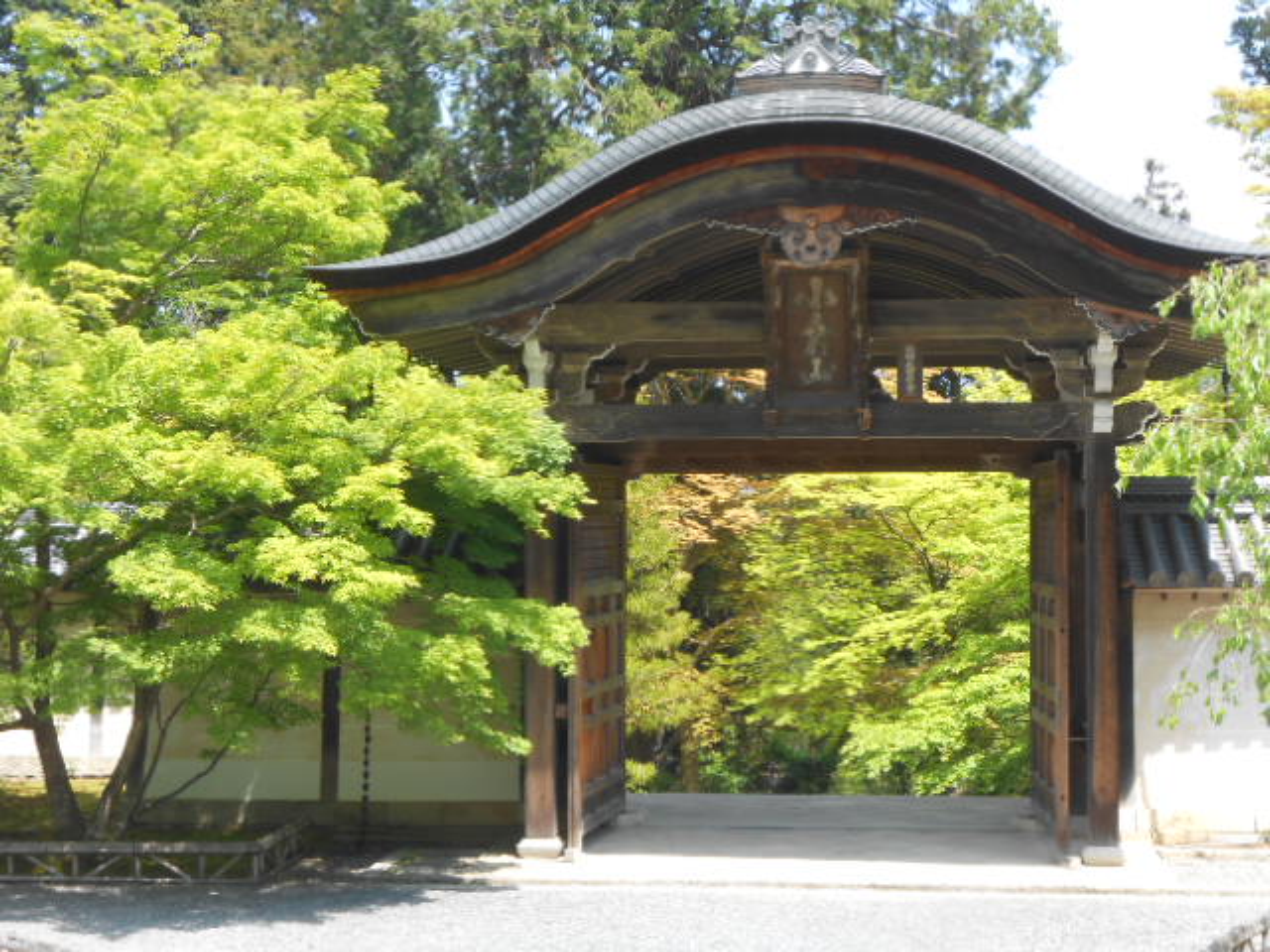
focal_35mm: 63
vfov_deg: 23.3
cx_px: 635
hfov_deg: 30.7
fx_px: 2311
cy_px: 476
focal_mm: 11.3
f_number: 5.6
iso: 80
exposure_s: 1/100
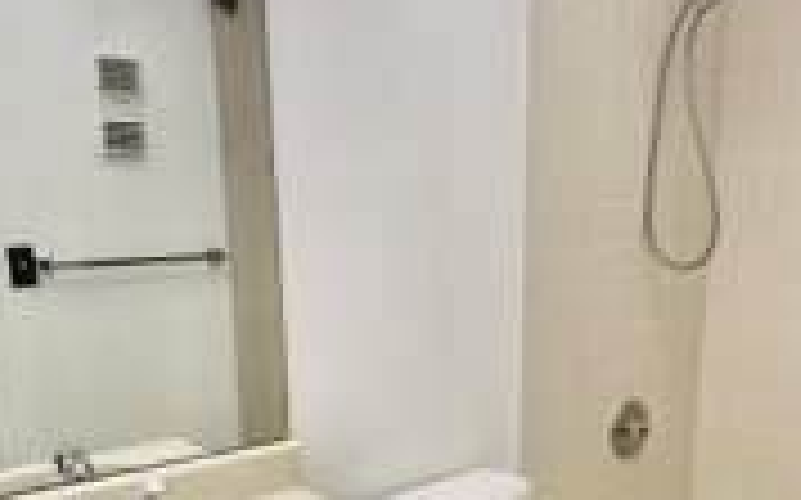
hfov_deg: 49.3
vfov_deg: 30.1
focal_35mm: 40
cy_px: 480
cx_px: 418
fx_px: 873
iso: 100
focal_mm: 2.22
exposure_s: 1/120
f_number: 2.2
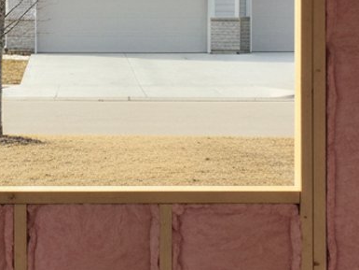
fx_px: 840
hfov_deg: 23.9
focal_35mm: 81
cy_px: 29
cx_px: 90
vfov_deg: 17.9
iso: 554
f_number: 1.6
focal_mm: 5.7
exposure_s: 1/1144
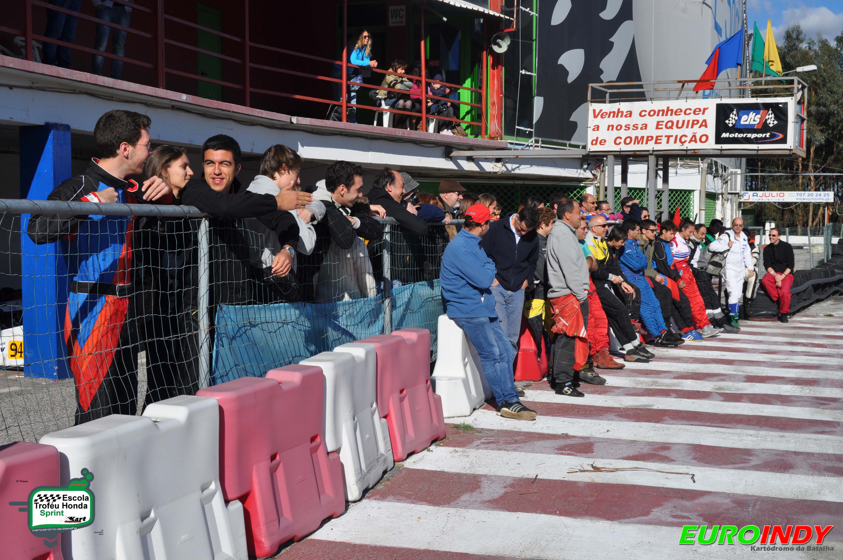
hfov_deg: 42.4
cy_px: 280
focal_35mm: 46
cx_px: 422
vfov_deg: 28.9
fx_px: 1088
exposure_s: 1/500
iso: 200
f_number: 11
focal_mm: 31
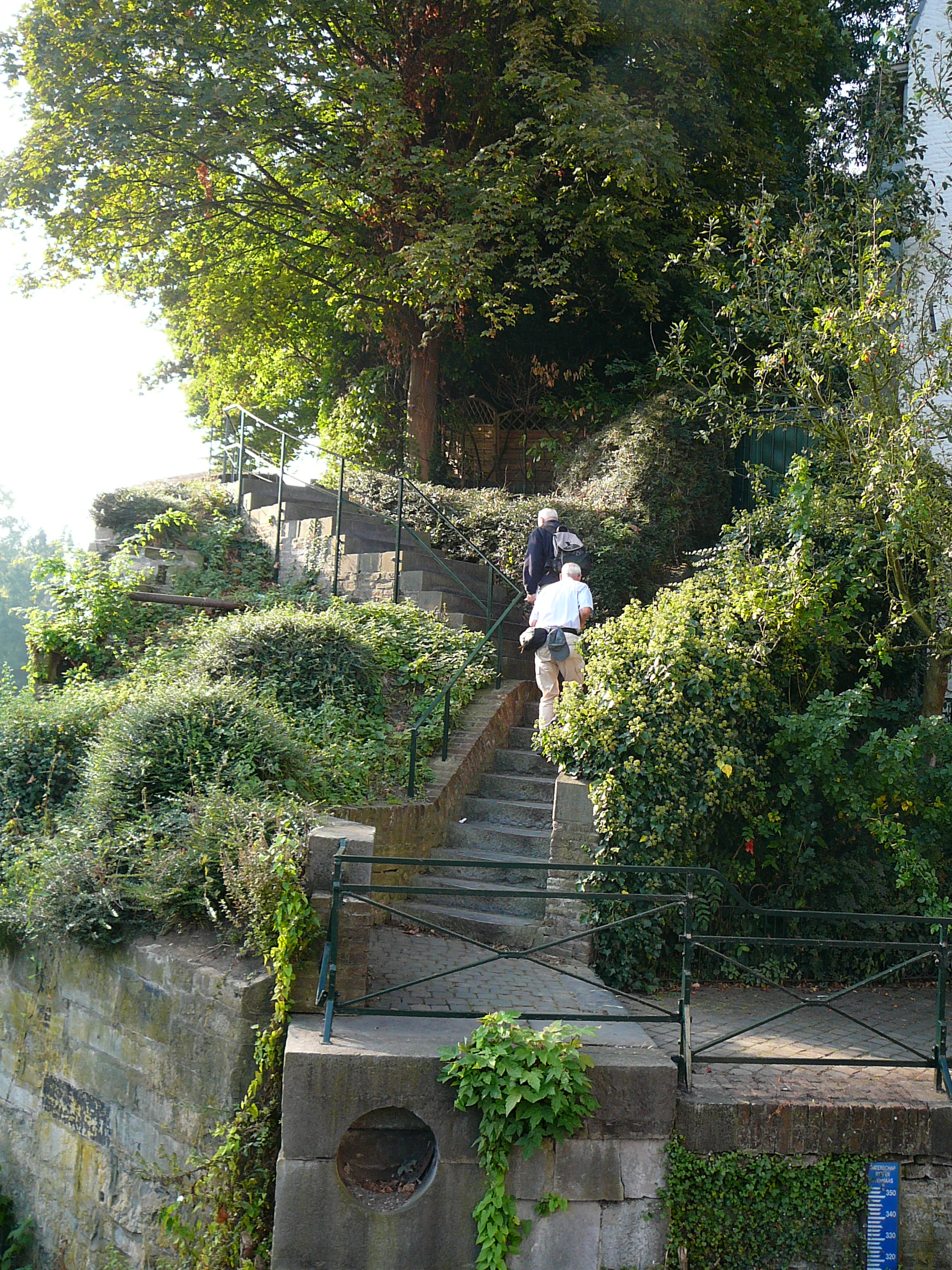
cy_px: 635
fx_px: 1283
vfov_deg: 52.6
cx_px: 476
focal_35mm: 35
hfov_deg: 40.7
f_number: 2.8
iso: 80
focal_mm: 5.2
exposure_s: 1/125
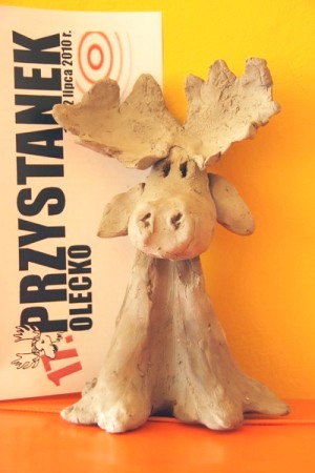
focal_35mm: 83
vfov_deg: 24.5
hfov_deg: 16.5
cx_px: 158
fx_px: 1089
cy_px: 236
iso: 320
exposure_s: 1/14
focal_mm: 55
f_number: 6.3
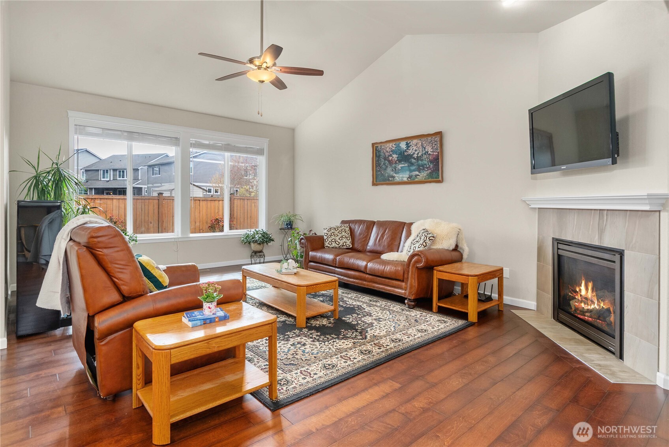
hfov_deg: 90.0
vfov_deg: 67.4
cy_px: 224
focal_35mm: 18
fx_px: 335
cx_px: 334
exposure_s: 1/5
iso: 1000
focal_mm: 18
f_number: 7.1
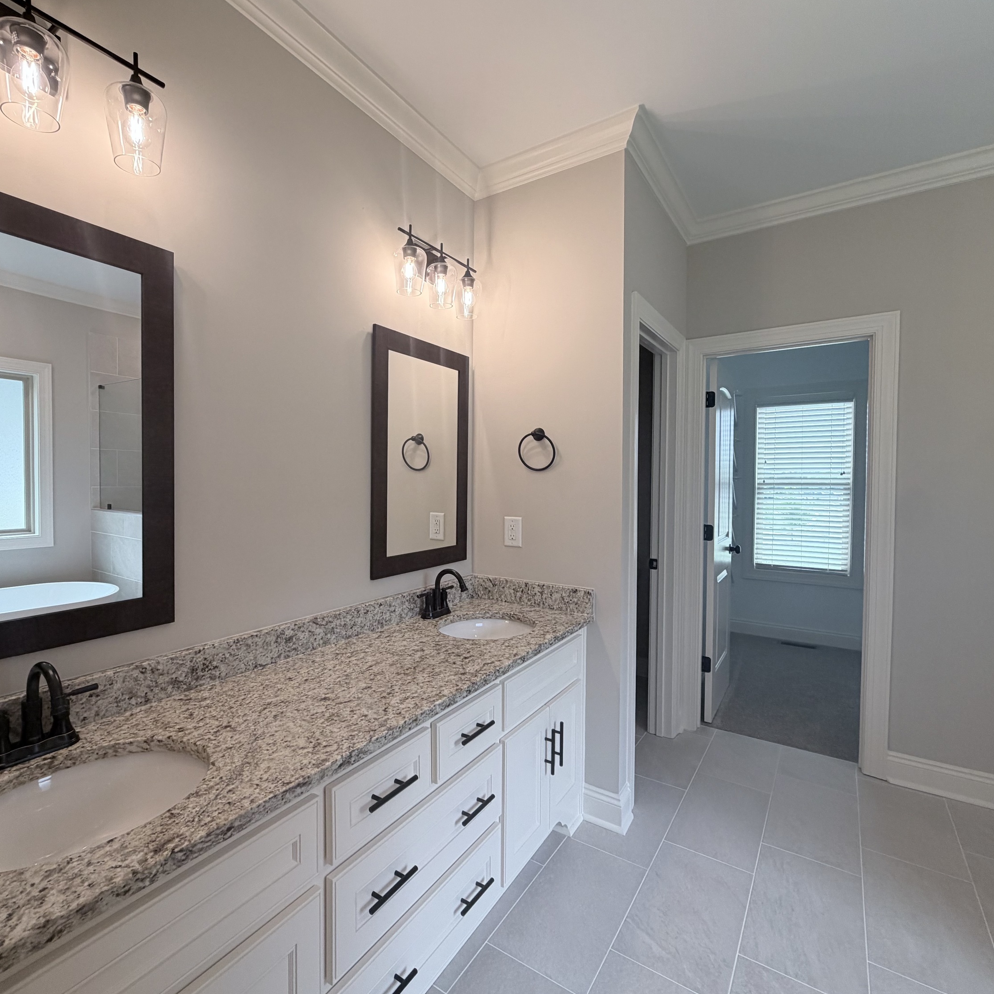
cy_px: 491
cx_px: 434
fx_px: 552
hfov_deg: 83.6
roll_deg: -0.6
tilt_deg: -1.1
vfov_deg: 84.0
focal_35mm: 17
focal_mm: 2.22
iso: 80
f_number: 2.2
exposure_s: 1/120
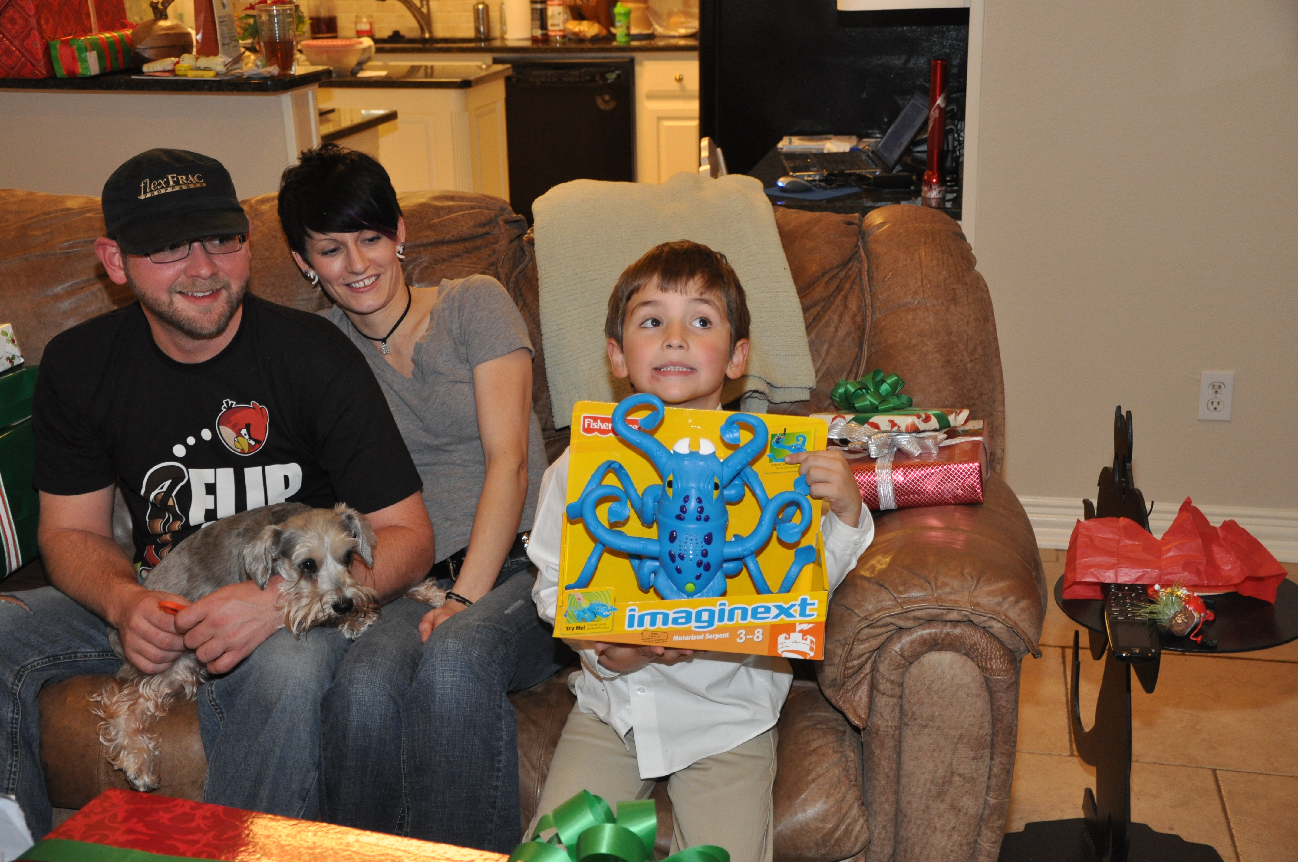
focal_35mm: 45
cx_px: 649
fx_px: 1621
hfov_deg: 43.7
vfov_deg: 29.8
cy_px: 431
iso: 800
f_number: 4.2
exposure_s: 1/60
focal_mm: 30
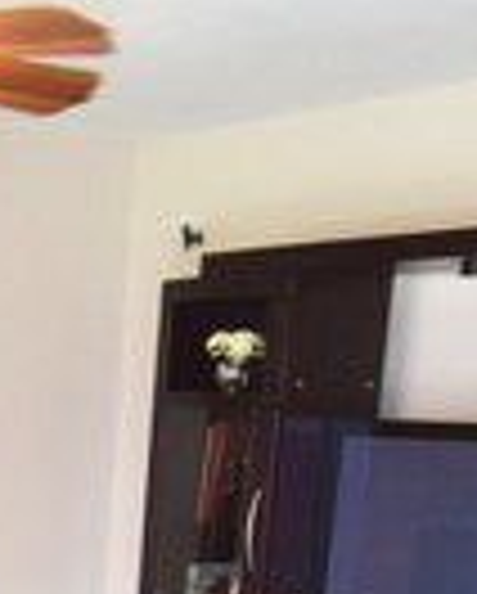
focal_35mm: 82
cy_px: 704
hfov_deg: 16.7
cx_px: -274
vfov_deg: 21.6
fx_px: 1444
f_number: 4
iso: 500
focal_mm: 12
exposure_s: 1/60
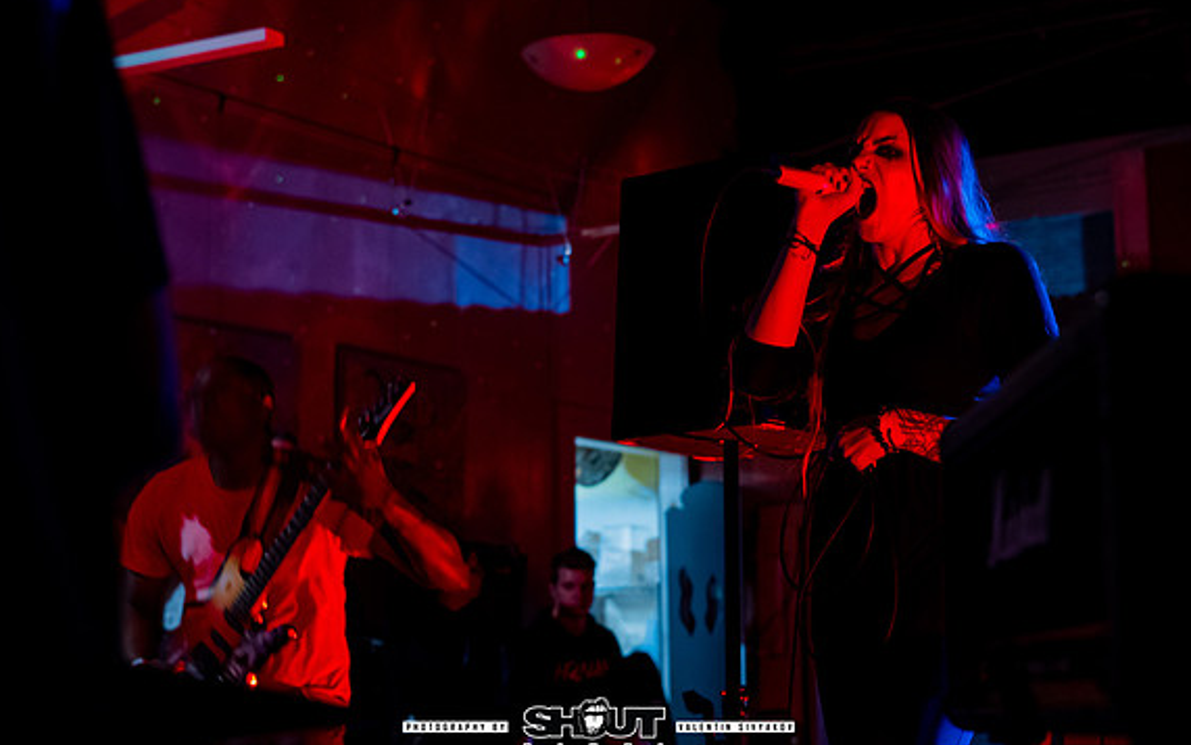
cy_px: 423
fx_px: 2207
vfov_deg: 19.1
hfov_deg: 30.2
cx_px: 635
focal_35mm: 68
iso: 3200
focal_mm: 50
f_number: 2.8
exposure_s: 1/25
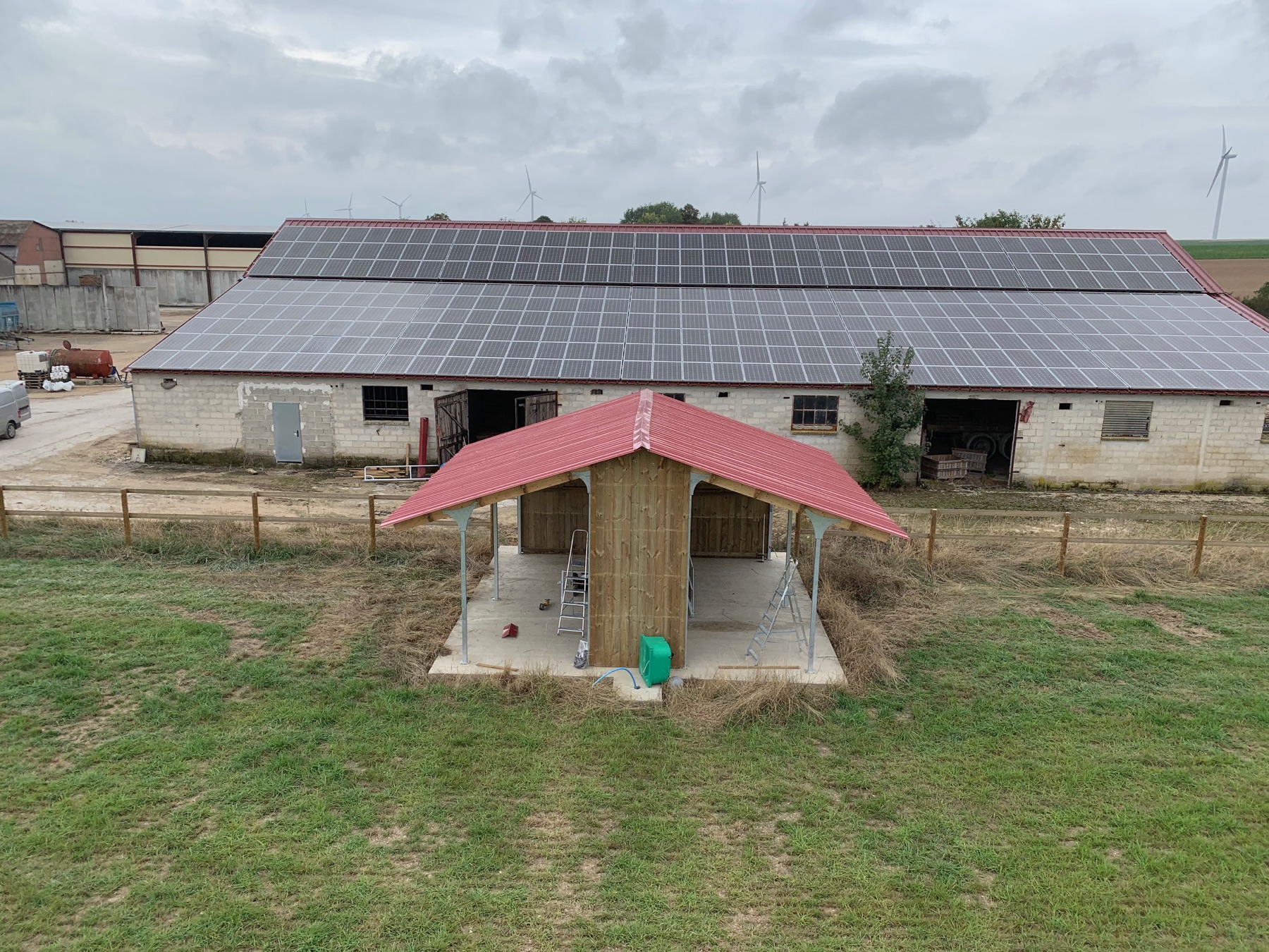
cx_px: 634
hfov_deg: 67.3
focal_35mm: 26
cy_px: 476
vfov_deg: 53.1
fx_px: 953
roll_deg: -0.9
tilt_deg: -14.3
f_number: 1.8
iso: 25
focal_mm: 4.25
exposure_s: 1/656
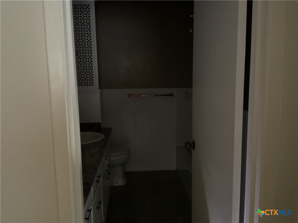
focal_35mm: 29
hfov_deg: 61.7
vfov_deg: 48.2
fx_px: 250
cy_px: 112
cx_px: 149
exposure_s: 1/17
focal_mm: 3
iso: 640
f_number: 1.8
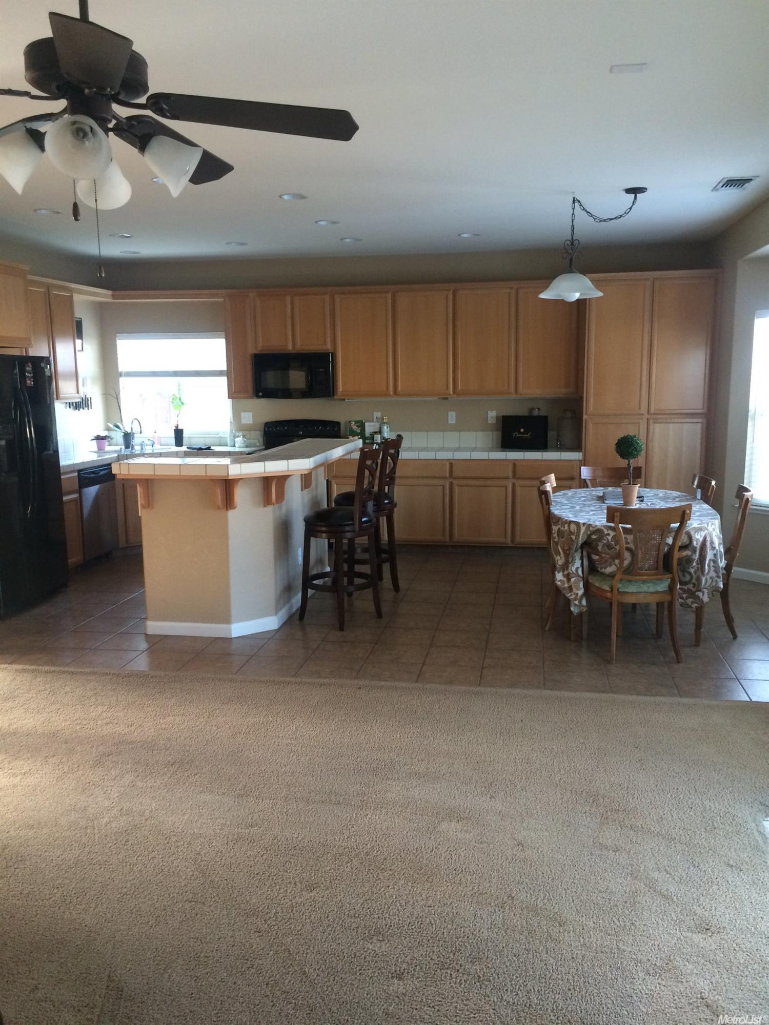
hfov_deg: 48.2
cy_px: 512
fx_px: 859
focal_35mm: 29
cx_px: 384
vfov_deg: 61.7
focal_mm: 4.15
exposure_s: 1/30
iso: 160
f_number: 2.2
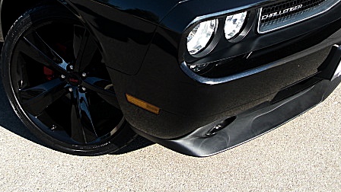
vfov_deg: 21.0
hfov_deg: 37.2
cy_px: 19
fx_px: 506
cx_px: 151
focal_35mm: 56
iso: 50
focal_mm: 6.3
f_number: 2.8
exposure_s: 1/160
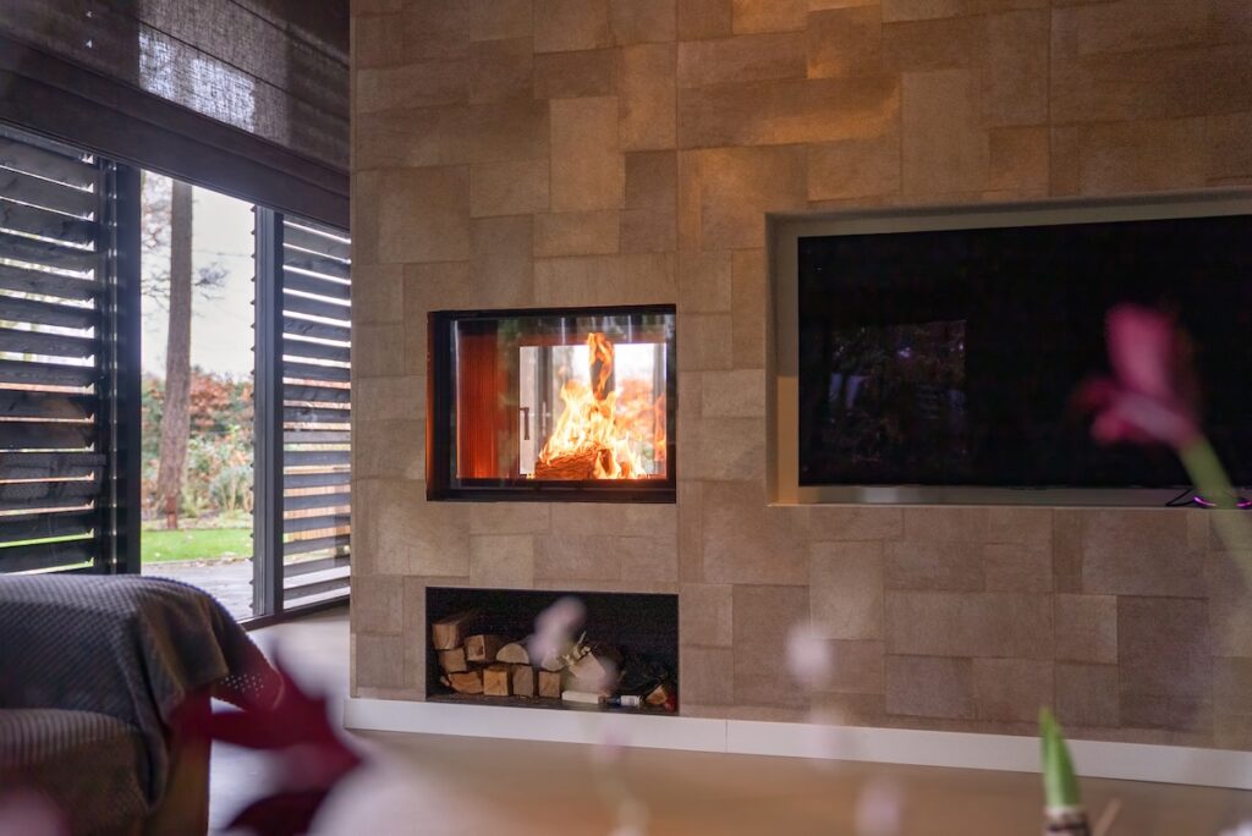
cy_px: 418
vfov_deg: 36.0
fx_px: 1287
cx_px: 626
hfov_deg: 51.9
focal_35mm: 37
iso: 500
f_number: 2.8
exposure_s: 1/160
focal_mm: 37
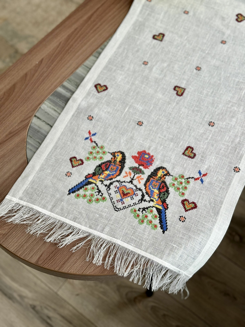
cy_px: 164
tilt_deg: -59.4
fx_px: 453
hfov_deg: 30.3
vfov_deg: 39.7
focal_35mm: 48
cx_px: 122
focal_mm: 6.86
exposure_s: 1/100
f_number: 1.78
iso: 64
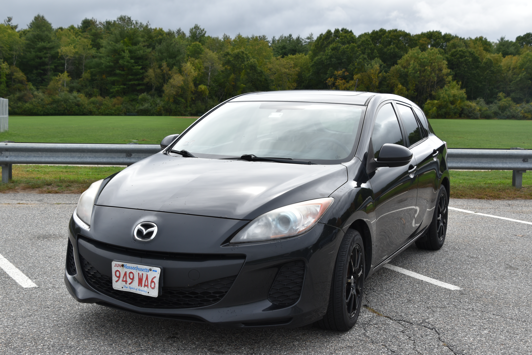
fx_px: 665
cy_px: 178
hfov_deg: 43.6
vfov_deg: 29.9
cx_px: 266
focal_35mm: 45
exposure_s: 1/250
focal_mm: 30
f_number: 8
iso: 110
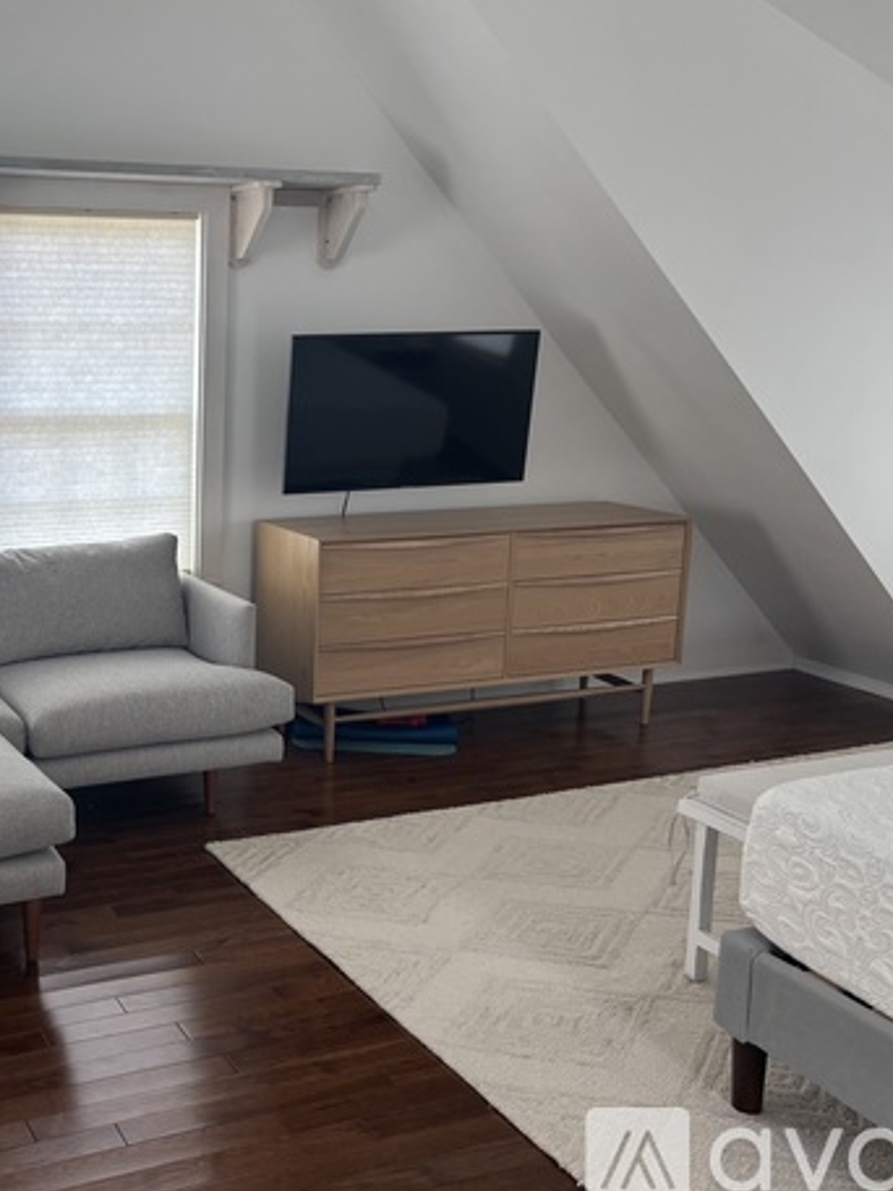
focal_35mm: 38
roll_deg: -0.1
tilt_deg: -10.6
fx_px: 1307
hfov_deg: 36.0
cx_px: 137
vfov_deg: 48.9
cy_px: 559
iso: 80
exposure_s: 1/121
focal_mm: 5.96
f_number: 1.6
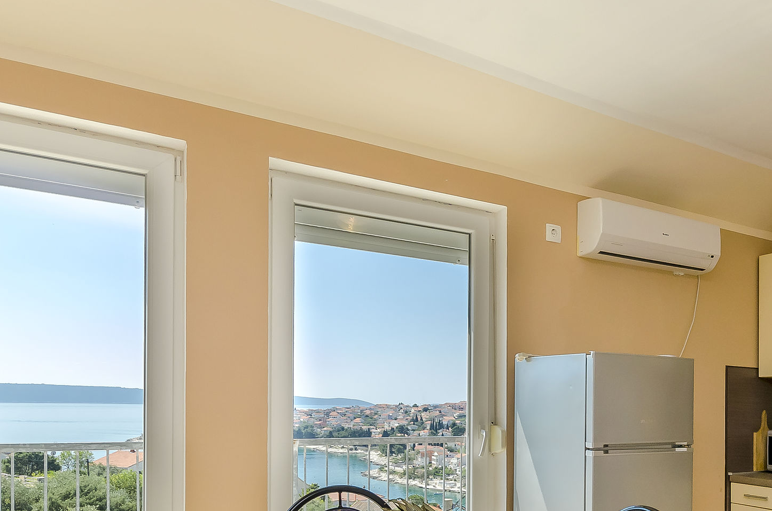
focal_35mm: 32
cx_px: 598
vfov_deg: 39.7
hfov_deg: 55.4
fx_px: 684
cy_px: 391
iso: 250
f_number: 11
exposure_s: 1/160
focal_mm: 11
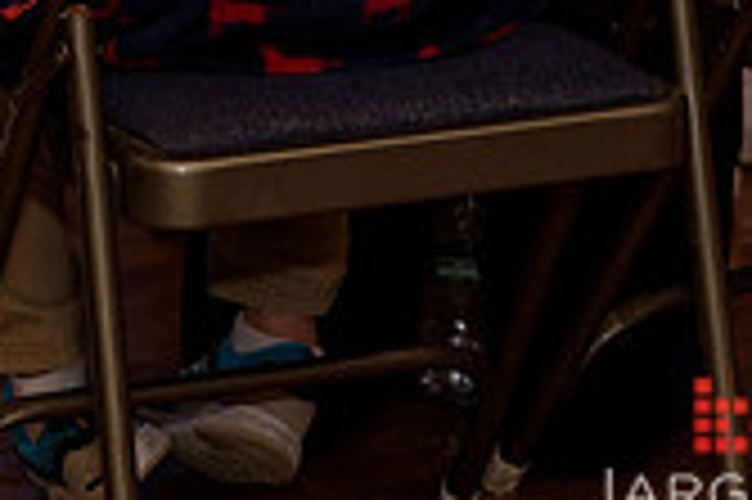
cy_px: -259
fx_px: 6177
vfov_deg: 4.6
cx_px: -293
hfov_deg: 6.9
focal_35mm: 296
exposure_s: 1/200
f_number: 3.2
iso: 320
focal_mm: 85
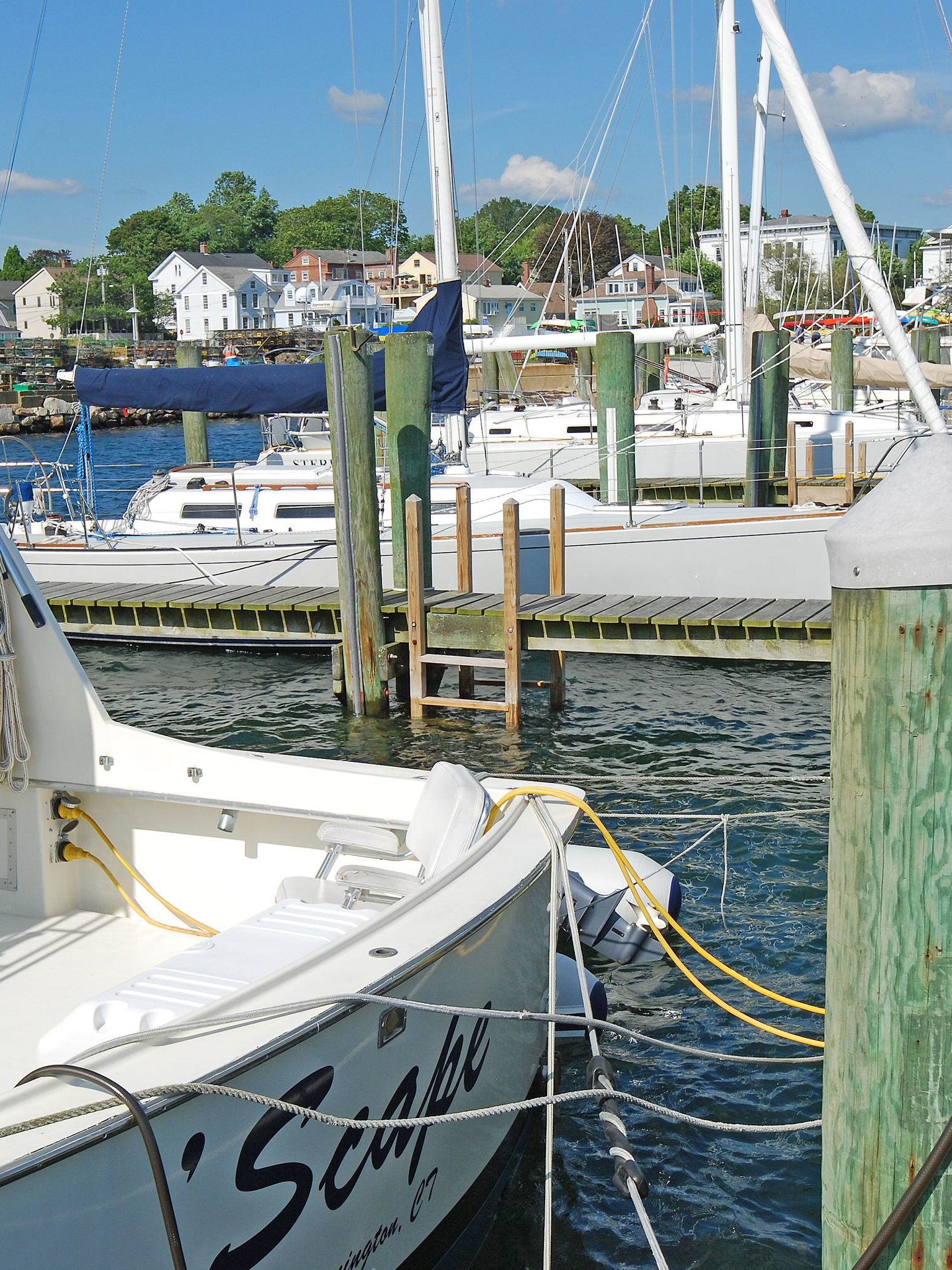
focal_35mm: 52
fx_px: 1907
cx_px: 489
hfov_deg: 28.0
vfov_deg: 36.8
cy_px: 635
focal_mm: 24
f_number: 10
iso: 100
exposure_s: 1/250
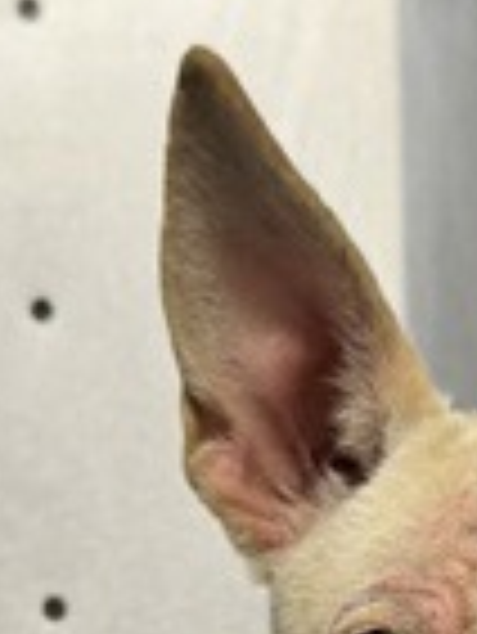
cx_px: 533
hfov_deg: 10.3
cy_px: 863
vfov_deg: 13.2
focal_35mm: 143
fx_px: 2623
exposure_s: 1/75
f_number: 1.78
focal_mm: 6.76
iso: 80
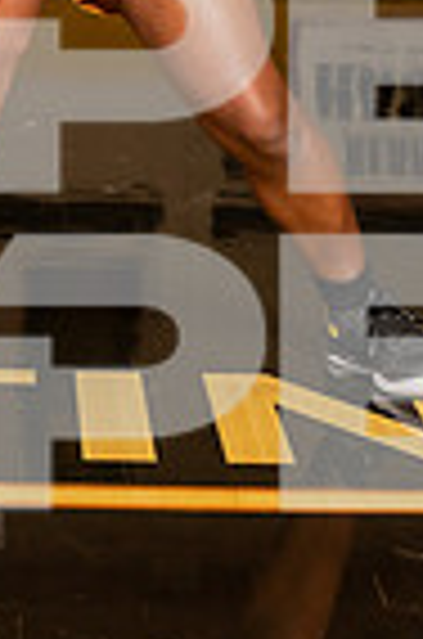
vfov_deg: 12.8
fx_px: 2816
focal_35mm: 159
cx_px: -76
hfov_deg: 8.5
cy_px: 58
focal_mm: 50
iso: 640
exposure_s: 1/400
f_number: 7.1
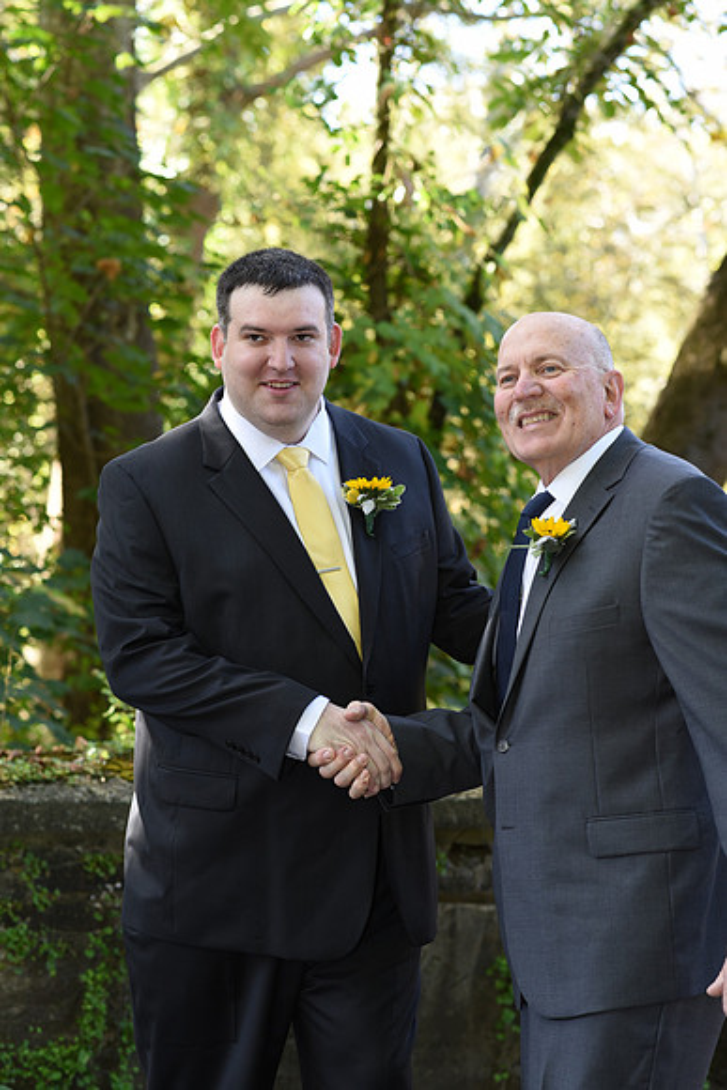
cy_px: 545
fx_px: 2573
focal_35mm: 85
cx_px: 364
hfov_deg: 16.1
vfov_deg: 23.9
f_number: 4.5
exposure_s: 1/200
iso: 500
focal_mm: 85
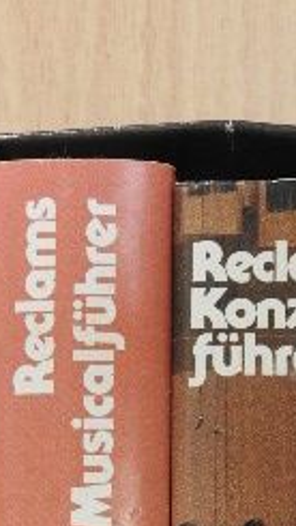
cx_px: 245
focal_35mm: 128
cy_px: 685
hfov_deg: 9.5
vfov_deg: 15.9
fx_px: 1784
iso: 400
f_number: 5
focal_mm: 8.1
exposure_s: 1/10
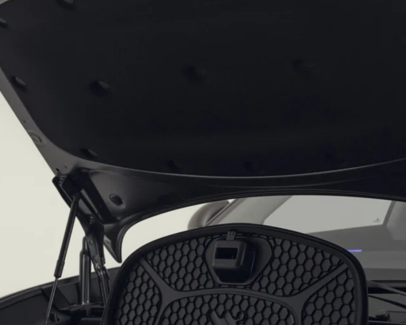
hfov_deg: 18.8
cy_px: 268
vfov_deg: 15.0
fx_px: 1226
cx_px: 198
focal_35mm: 102
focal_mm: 36
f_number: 5.6
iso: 800
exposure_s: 1/50
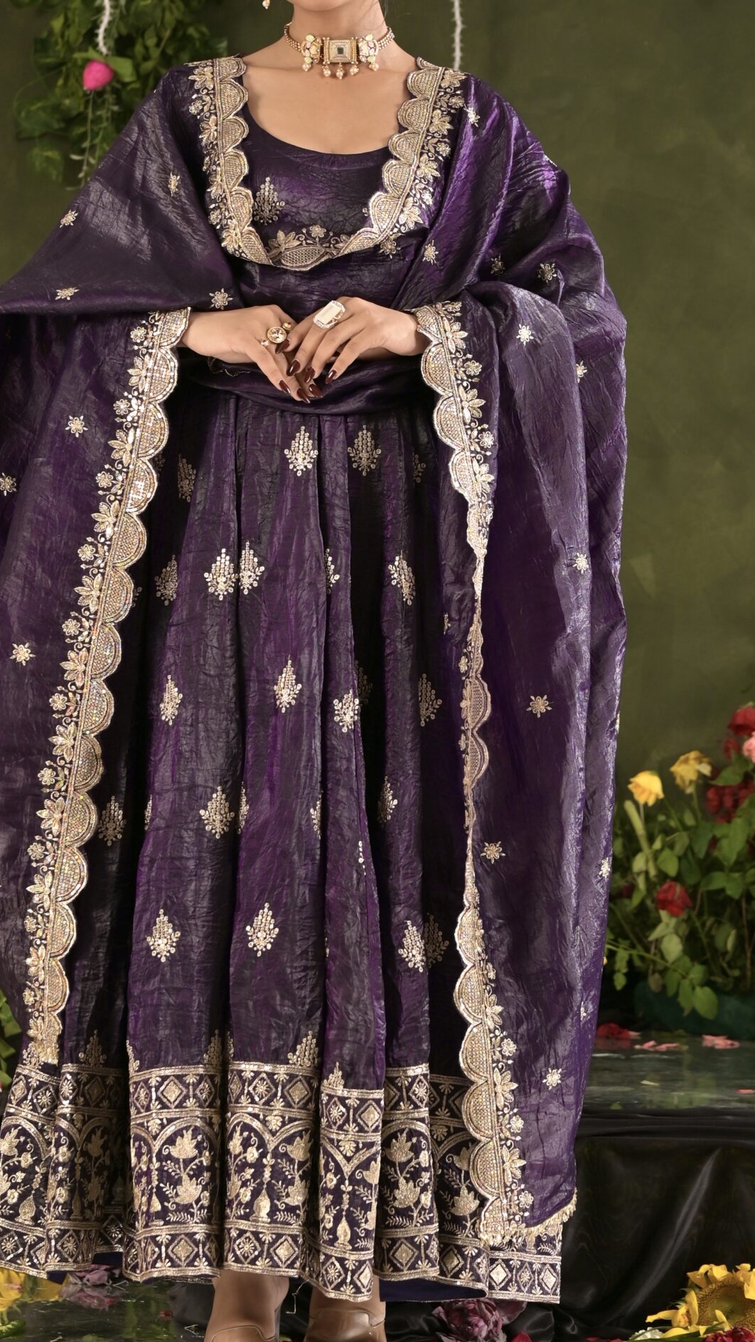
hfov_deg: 17.0
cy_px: 595
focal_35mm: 71
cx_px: 315
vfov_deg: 29.7
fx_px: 2526
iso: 50
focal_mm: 50
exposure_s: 1/200
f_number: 4
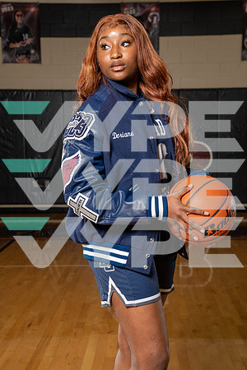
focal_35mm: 62
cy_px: 185
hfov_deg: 21.9
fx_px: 638
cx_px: 124
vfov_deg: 32.4
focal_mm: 62
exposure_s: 1/250
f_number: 7.1
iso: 320
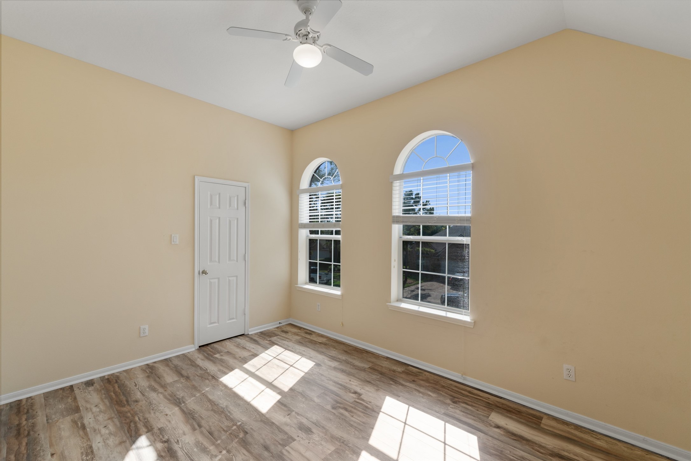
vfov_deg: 77.3
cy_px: 230
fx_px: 288
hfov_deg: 100.4
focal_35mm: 15
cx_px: 346
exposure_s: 1/60
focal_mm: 10
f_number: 8
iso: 100
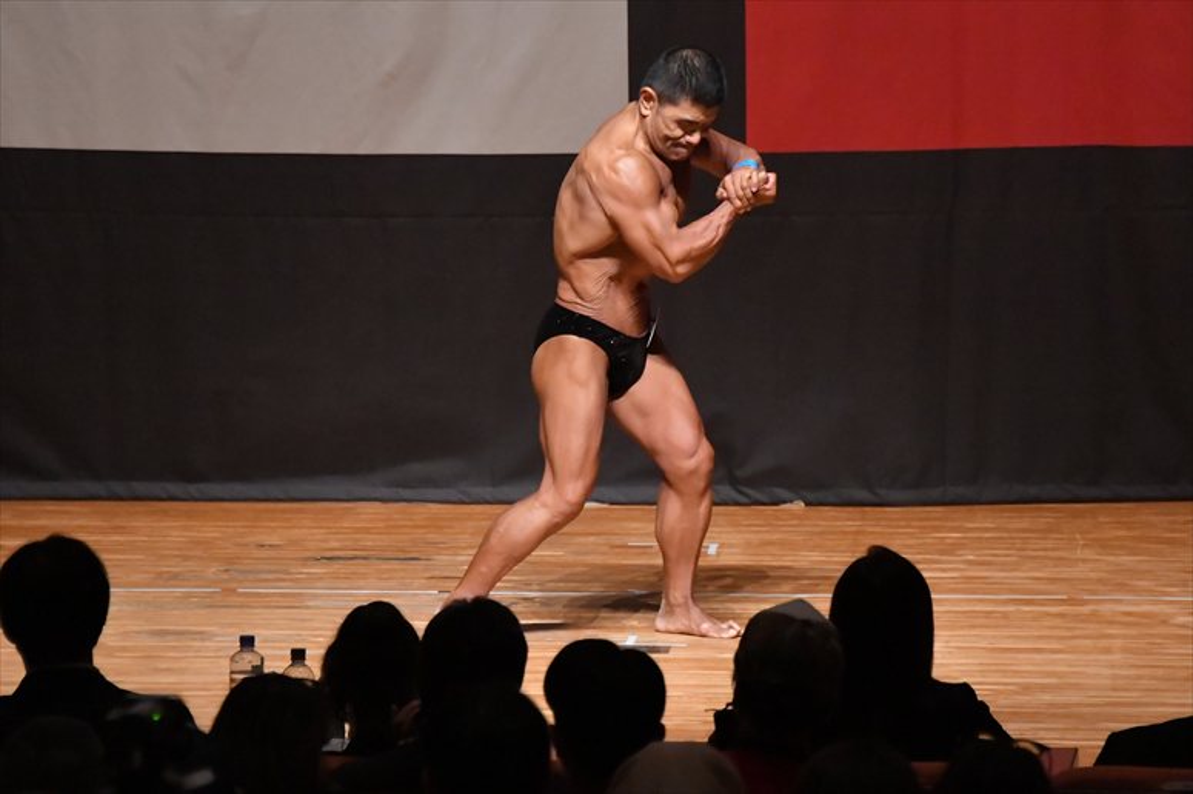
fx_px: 9937
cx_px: 596
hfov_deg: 6.9
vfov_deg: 4.6
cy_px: 397
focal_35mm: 300
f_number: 5.6
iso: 10000
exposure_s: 1/400
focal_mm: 200
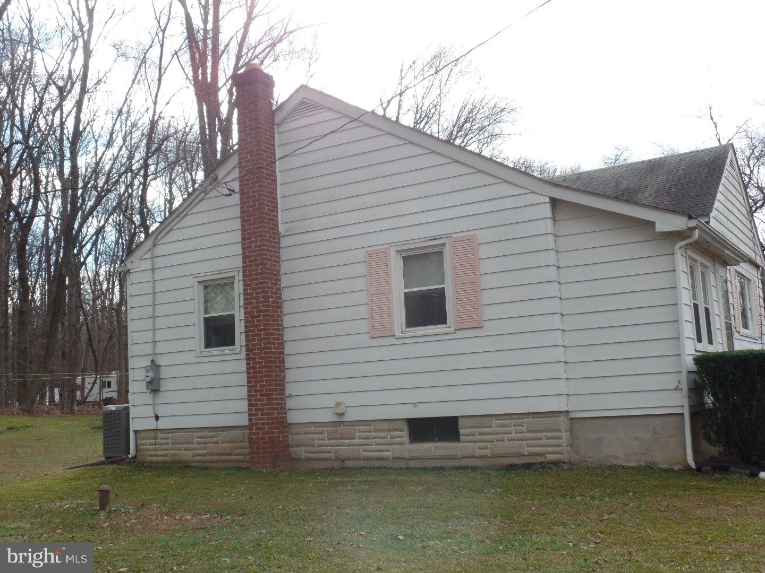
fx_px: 928
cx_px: 382
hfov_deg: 44.8
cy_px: 286
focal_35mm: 42
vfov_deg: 34.3
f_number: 3.6
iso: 80
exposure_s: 1/250
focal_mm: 7.5
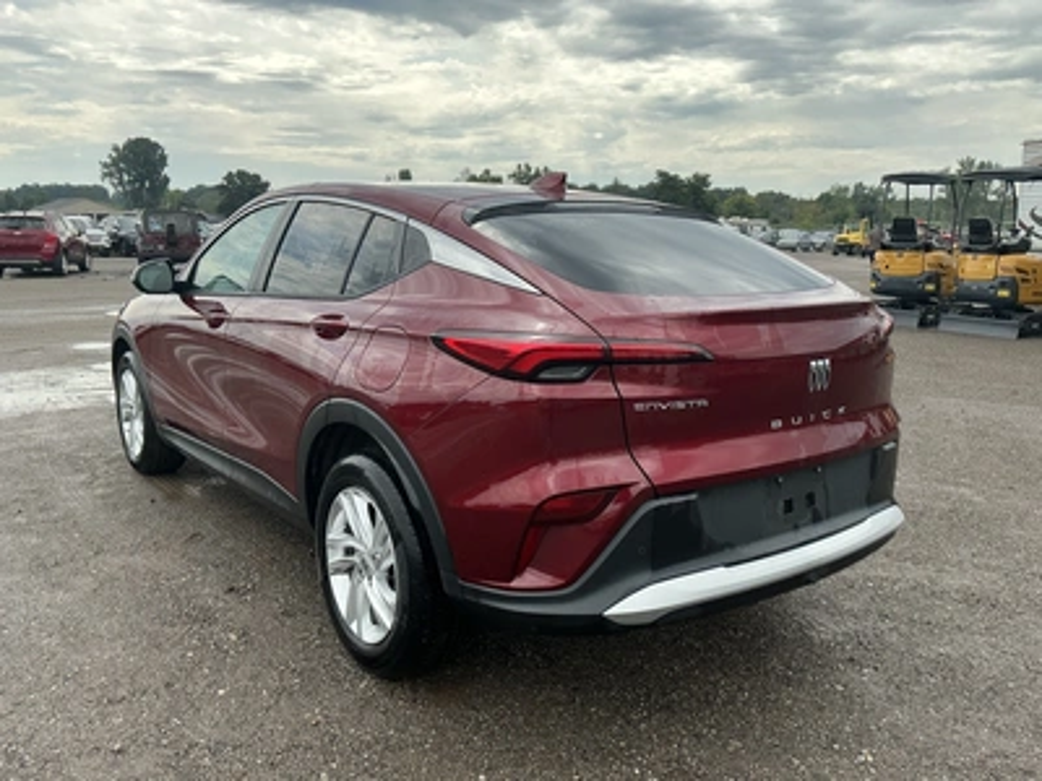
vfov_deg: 49.7
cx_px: 521
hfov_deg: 63.4
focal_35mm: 28
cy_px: 390
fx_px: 843
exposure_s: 1/883
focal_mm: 3
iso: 25
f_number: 1.8
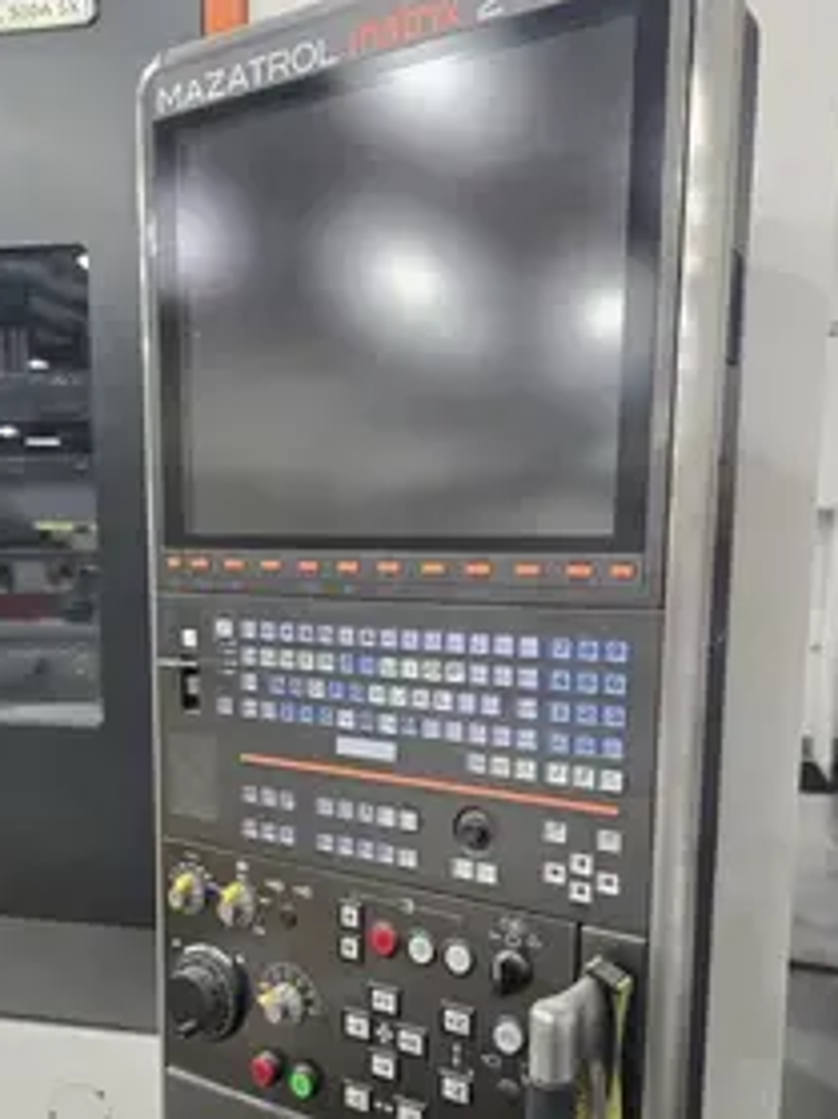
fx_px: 1066
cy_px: 722
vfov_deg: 54.5
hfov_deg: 42.9
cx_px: 449
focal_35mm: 33
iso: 400
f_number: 1.7
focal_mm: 6.3
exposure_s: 1/120
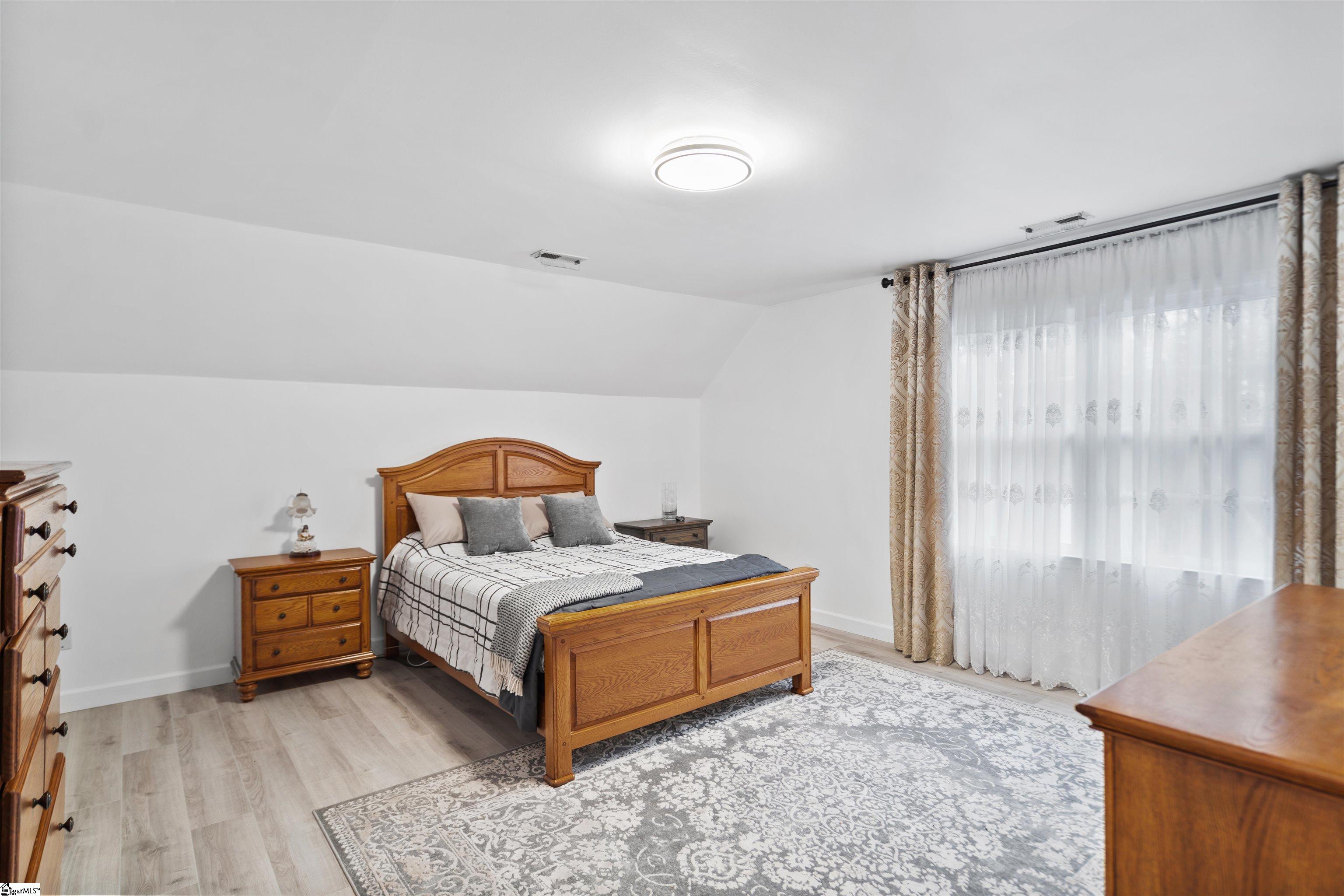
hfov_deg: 90.0
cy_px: 448
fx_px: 672
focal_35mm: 18
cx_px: 672
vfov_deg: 67.4
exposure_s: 2
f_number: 4
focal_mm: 18
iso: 320
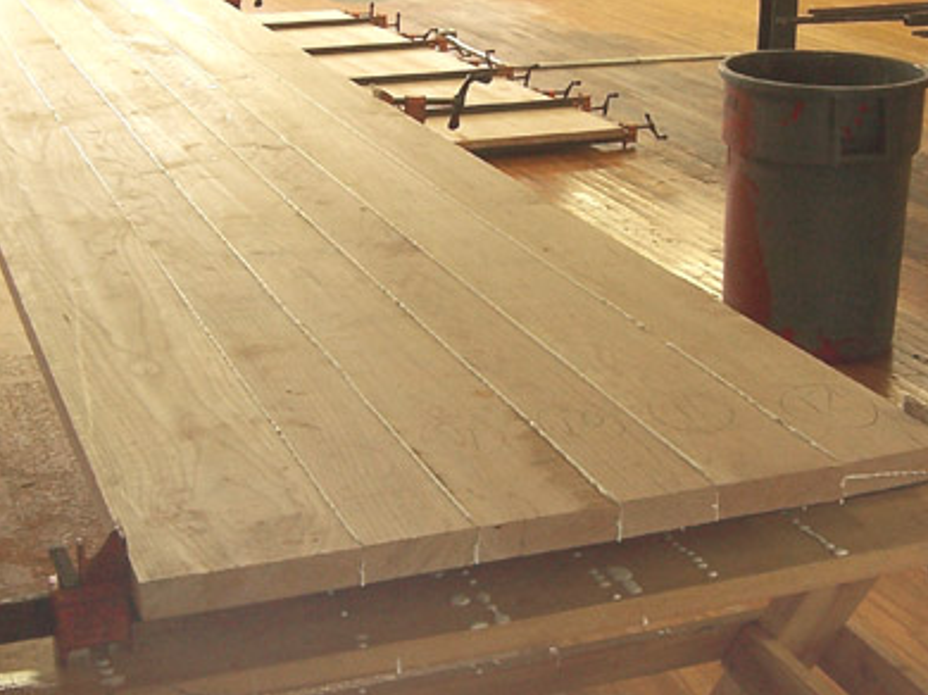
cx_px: 454
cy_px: 236
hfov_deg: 31.7
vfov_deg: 23.9
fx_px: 1634
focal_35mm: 61
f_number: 3.4
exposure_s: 1/20
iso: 140
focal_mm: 5.5
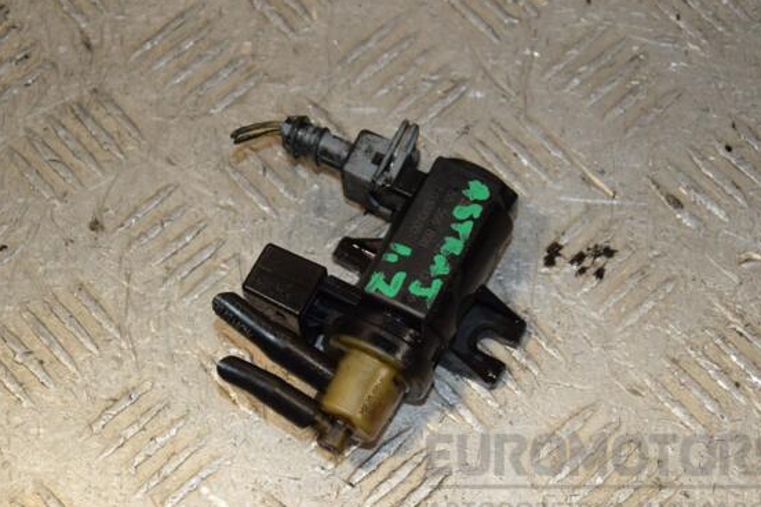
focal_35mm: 101
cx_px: 400
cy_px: 271
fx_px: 2135
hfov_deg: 20.2
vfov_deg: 13.6
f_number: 7.1
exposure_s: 1/200
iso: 800
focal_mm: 62
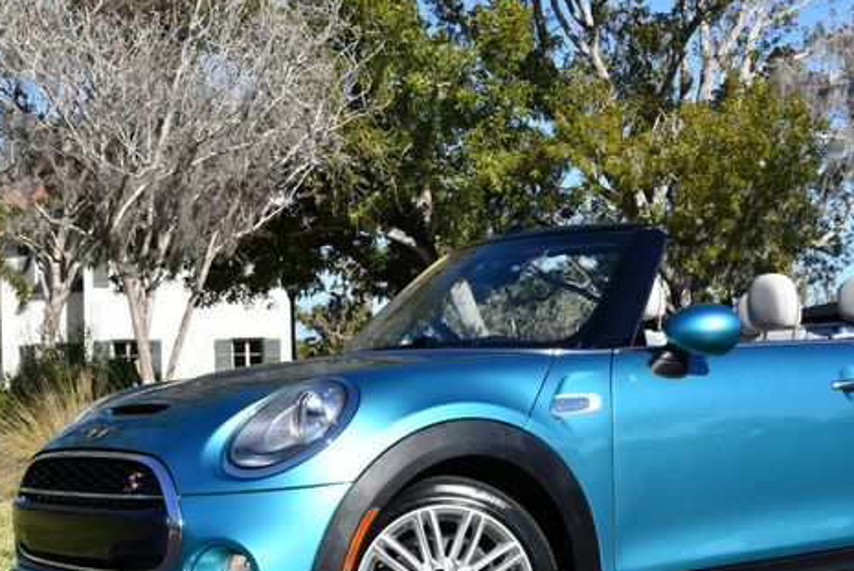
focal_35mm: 66
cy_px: 375
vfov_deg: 20.6
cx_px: 534
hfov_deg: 30.4
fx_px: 1567
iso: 100
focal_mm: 24
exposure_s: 1/250
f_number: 8
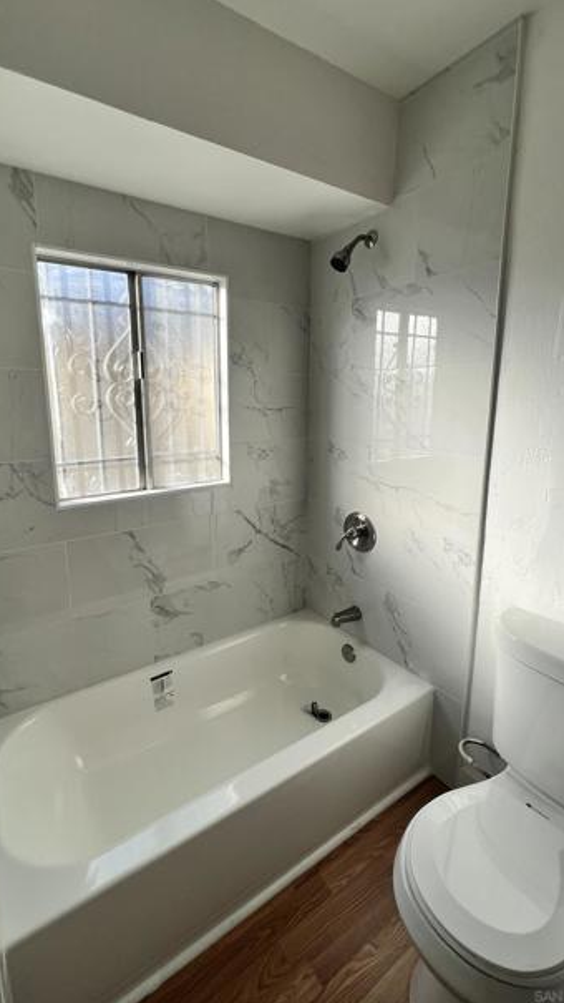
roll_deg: +1.2
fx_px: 399
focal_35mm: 15
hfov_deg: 70.3
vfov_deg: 102.9
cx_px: 247
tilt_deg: -9.0
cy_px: 475
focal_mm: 1.57
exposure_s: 1/377
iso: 32
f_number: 1.8
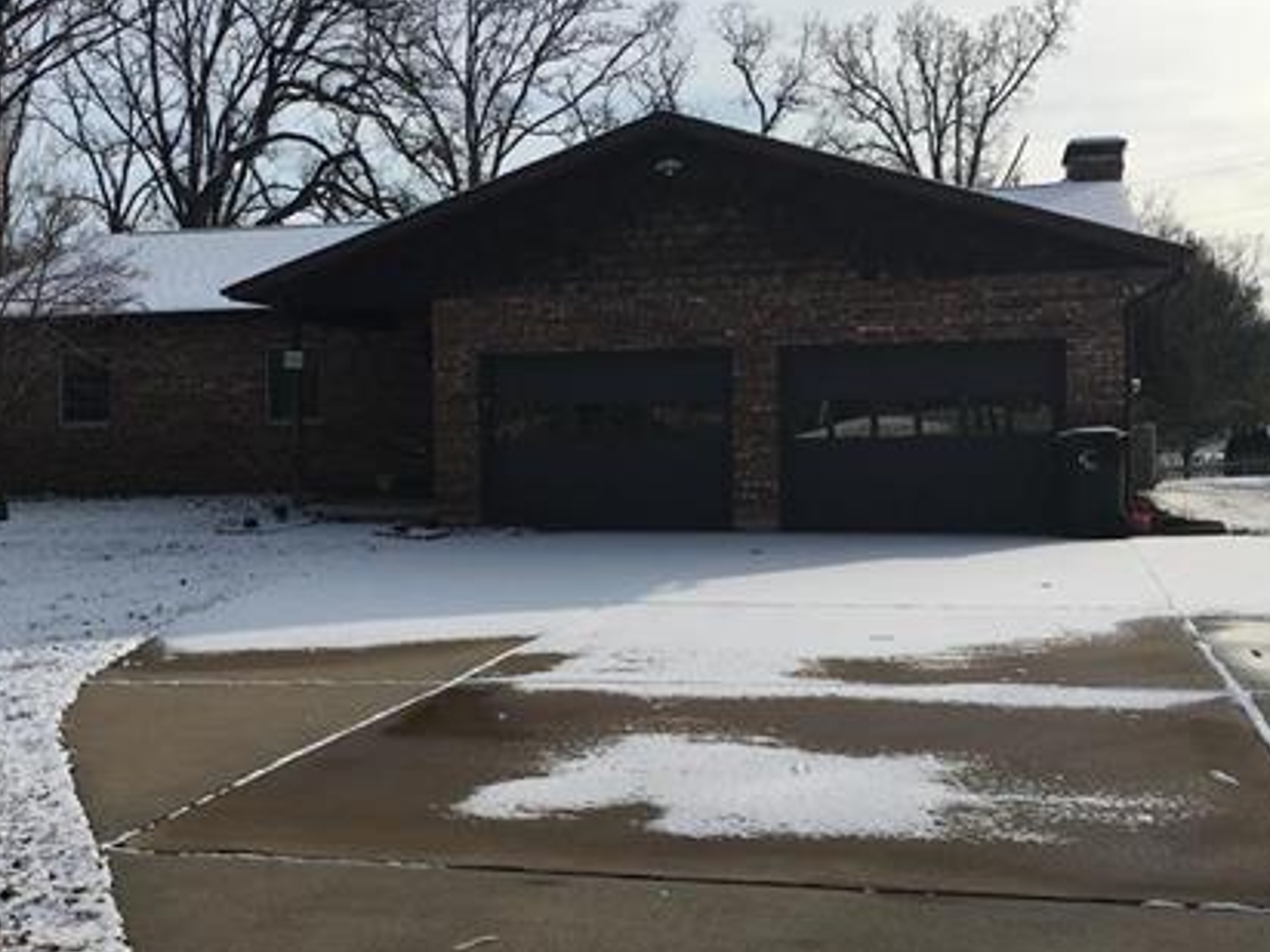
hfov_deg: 41.7
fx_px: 1651
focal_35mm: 45
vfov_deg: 32.2
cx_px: 450
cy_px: 474
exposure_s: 1/2564
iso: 25
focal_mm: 4.15
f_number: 2.2
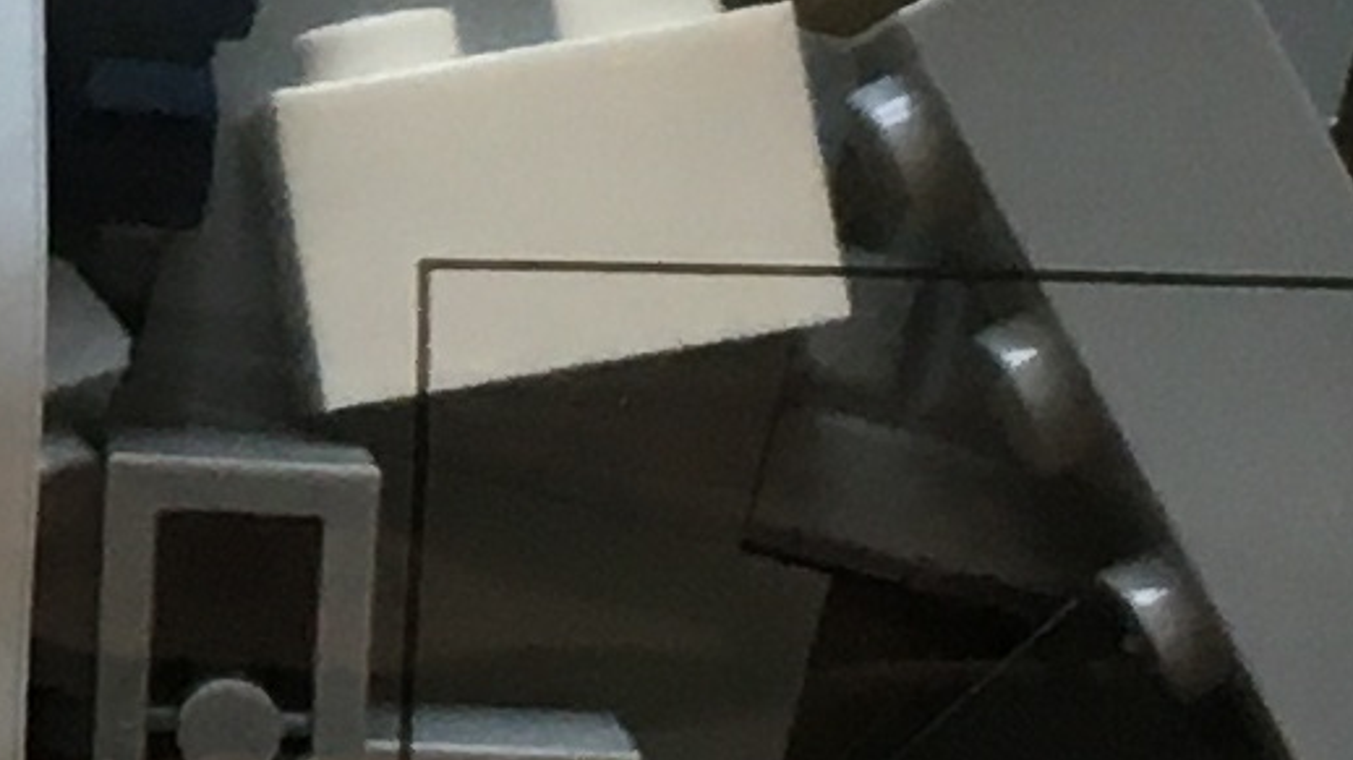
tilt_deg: -86.1
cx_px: -721
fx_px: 8823
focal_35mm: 246
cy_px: 240
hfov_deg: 8.6
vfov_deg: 4.9
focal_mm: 4.15
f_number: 2.2
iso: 40
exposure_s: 1/33
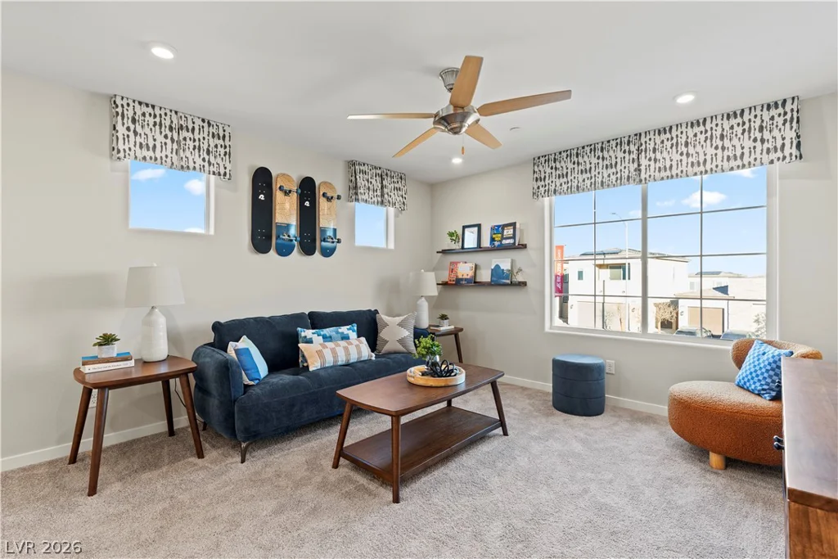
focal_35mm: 16
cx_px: 419
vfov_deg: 73.8
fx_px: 372
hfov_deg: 96.7
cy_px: 280
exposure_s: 1/2
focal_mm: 16
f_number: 8
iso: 200
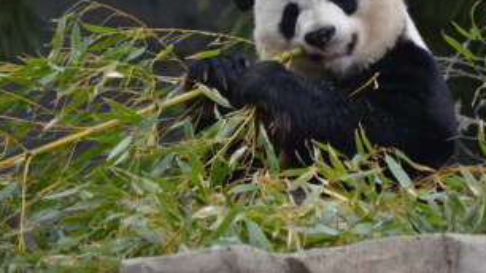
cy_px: 37
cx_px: 272
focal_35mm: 465
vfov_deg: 2.6
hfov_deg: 4.6
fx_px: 5991
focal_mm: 200
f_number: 5.6
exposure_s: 1/500
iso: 900
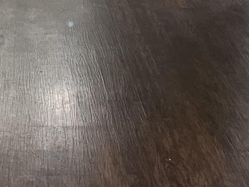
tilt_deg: -6.7
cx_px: 9
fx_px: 834
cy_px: -118
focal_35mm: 116
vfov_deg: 12.0
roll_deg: -0.1
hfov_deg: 16.7
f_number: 1.6
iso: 320
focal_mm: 5.1
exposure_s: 1/60
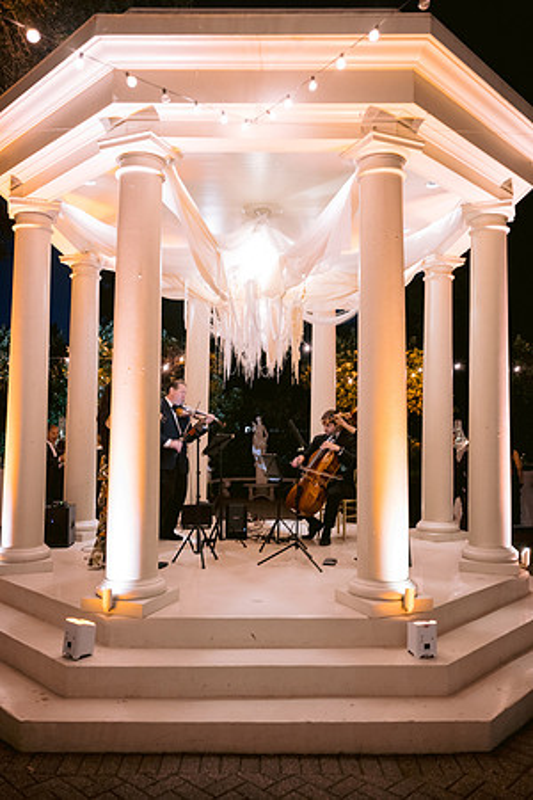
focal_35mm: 28
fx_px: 622
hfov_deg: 46.4
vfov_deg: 65.5
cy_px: 400
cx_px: 266
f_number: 2.8
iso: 1250
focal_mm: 28
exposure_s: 1/20
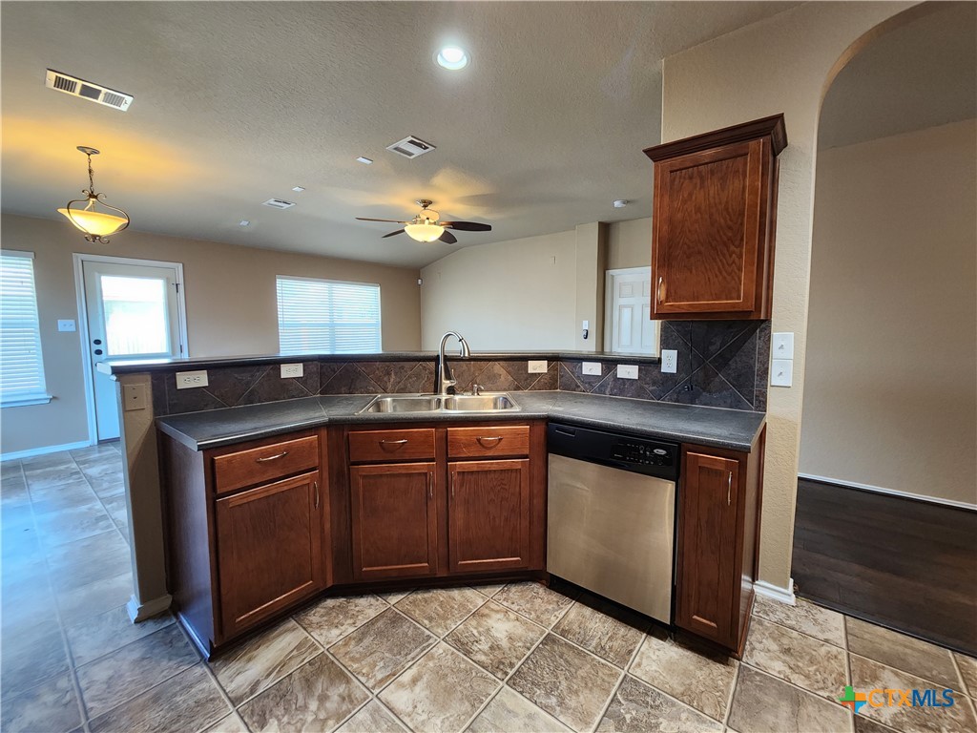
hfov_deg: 106.2
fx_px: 367
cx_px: 488
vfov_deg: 89.9
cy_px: 366
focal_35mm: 13
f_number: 2.2
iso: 320
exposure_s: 1/40
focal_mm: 2.2
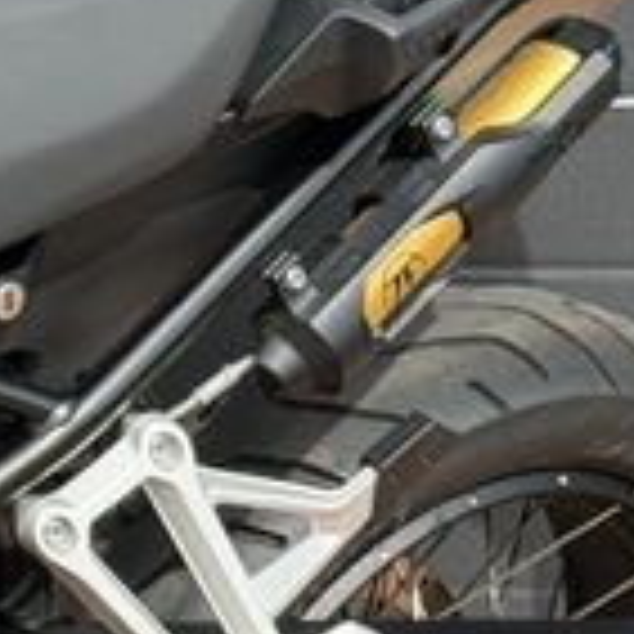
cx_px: -387
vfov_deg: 9.0
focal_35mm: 192
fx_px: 3978
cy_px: 652
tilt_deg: -21.5
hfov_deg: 8.8
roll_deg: +0.2
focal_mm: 6.76
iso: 100
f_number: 1.78
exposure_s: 1/1575
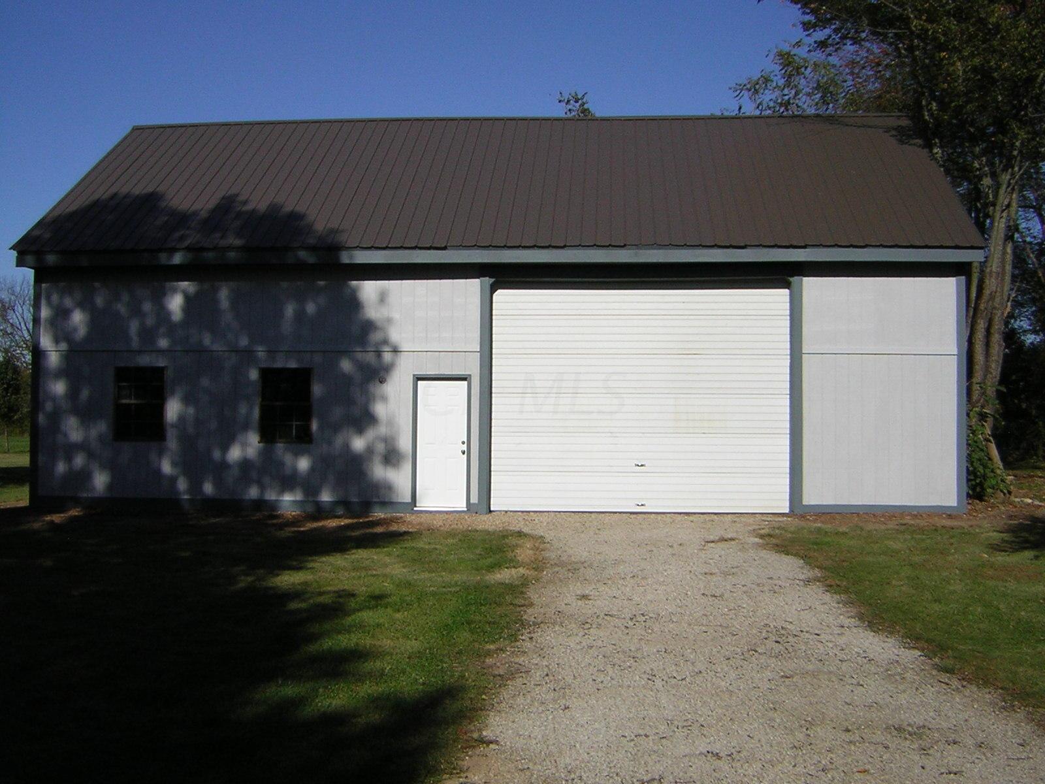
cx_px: 522
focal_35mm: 36
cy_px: 392
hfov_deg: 51.4
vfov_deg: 39.7
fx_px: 1087
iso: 50
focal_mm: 4.7
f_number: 5.2
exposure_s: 1/747
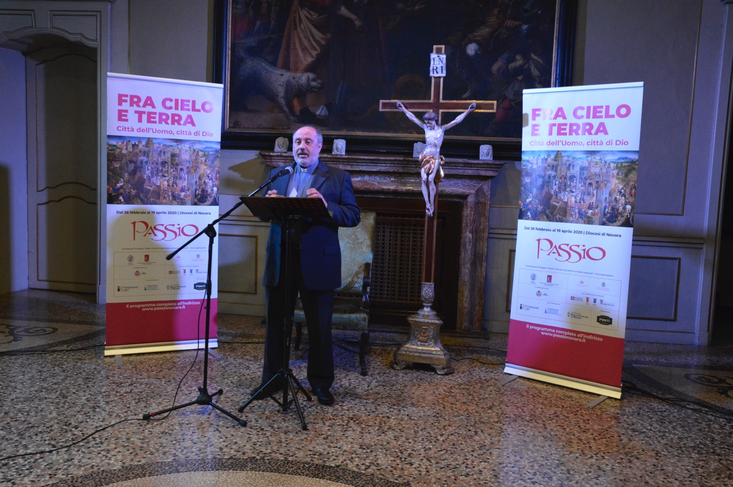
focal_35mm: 30
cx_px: 366
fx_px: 610
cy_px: 244
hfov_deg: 62.0
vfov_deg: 43.5
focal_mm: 20
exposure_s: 1/60
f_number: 7.1
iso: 3200
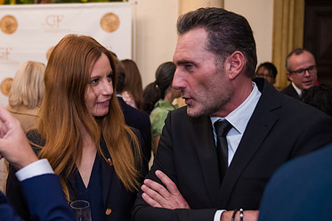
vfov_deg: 26.9
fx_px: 461
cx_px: 100
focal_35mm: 50
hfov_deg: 39.0
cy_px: 124
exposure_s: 1/200
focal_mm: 32
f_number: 3.2
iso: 1600
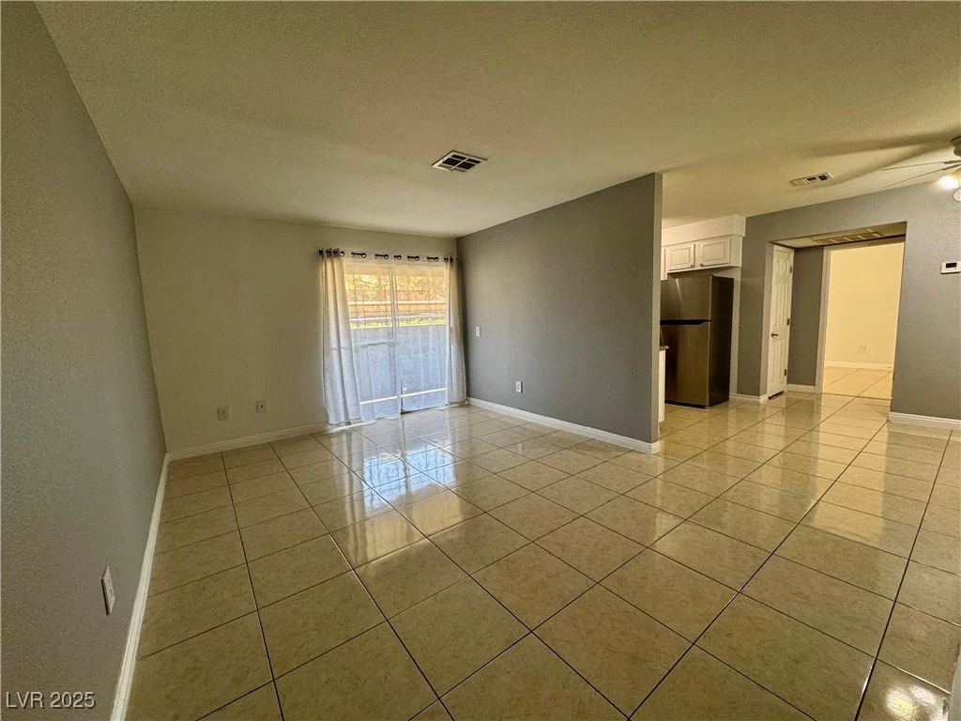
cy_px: 360
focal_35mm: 14
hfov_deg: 102.1
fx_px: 389
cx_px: 480
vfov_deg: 85.7
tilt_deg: -6.4
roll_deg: +3.0
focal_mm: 2.22
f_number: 2.2
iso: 160
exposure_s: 1/120
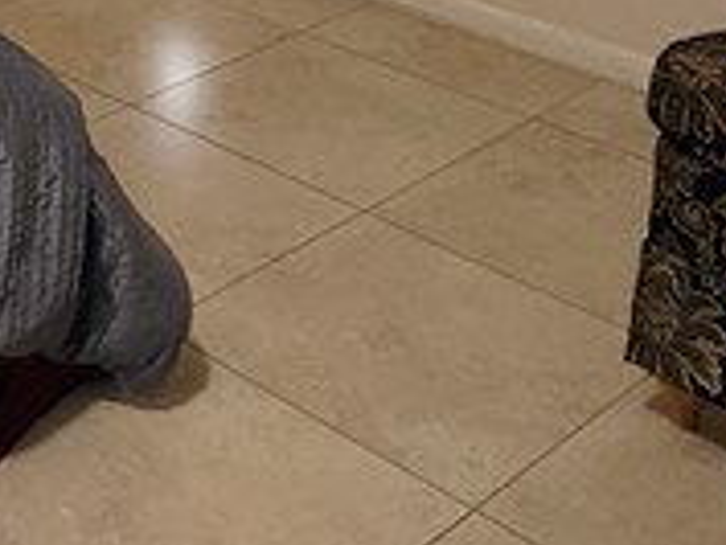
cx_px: -201
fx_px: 1574
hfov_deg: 23.2
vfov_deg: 17.8
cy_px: -242
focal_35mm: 75
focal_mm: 2.2
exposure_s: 1/60
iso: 1000
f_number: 1.9
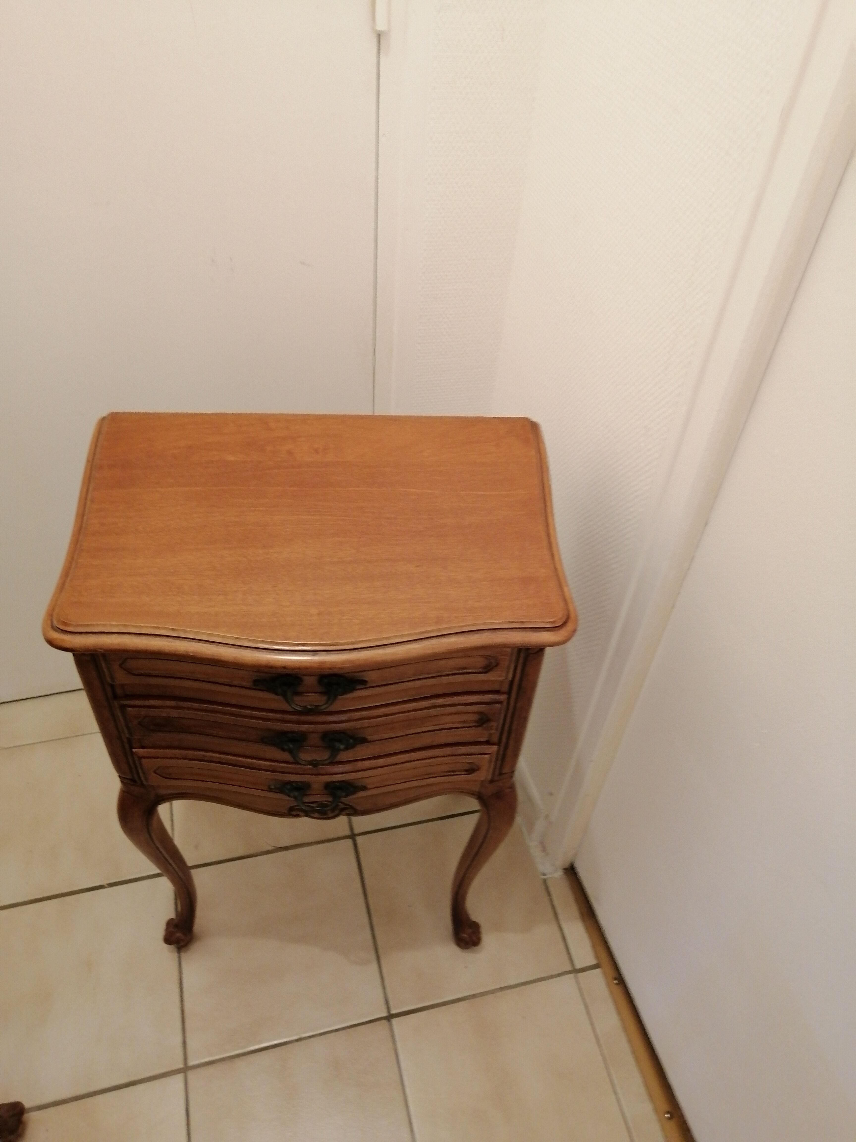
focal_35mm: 26
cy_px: 571
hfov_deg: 53.1
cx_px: 428
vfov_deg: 67.3
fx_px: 857
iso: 320
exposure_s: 1/25
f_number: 1.8
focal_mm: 3.96
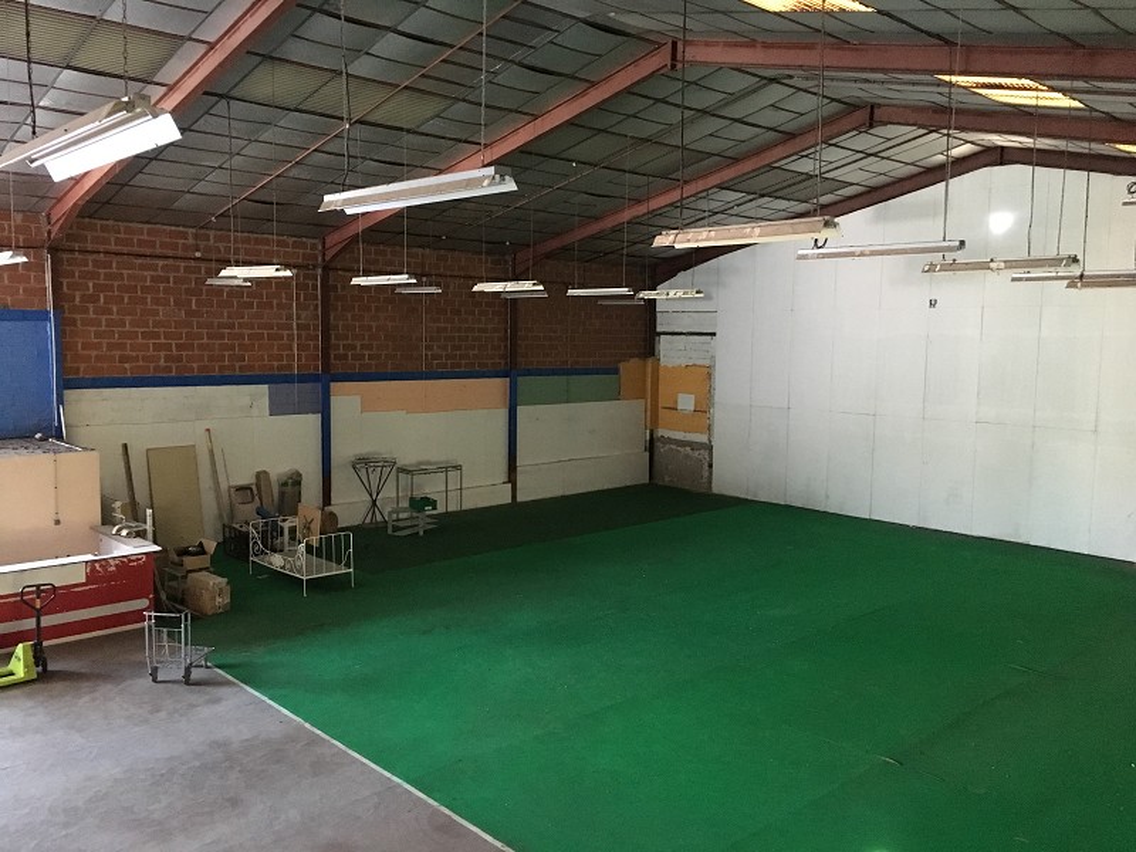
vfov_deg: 48.2
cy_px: 426
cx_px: 568
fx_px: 952
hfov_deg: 61.7
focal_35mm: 29
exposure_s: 1/17
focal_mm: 4.15
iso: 320
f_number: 2.2
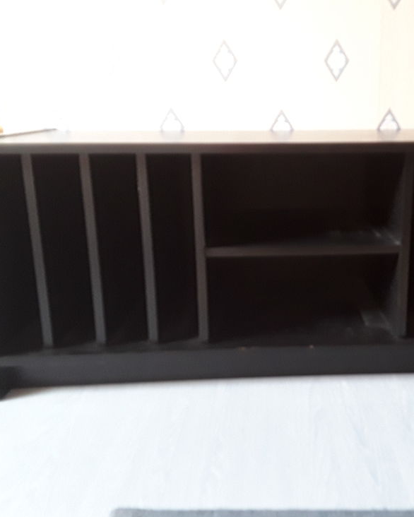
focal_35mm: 36
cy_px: 253
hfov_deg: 40.2
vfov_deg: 50.3
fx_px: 551
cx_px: 304
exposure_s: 1/17
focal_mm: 2.91
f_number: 1.9
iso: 160
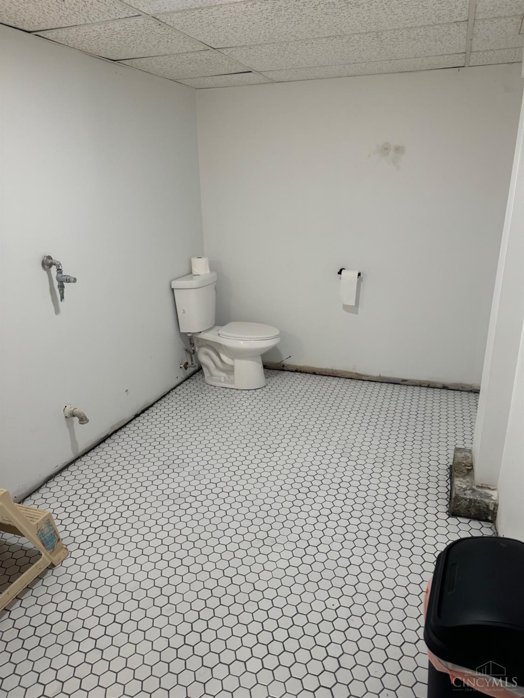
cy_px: 349
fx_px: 484
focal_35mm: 24
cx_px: 262
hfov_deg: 56.8
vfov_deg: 71.6
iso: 160
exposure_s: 1/120
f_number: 1.78
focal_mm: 6.76
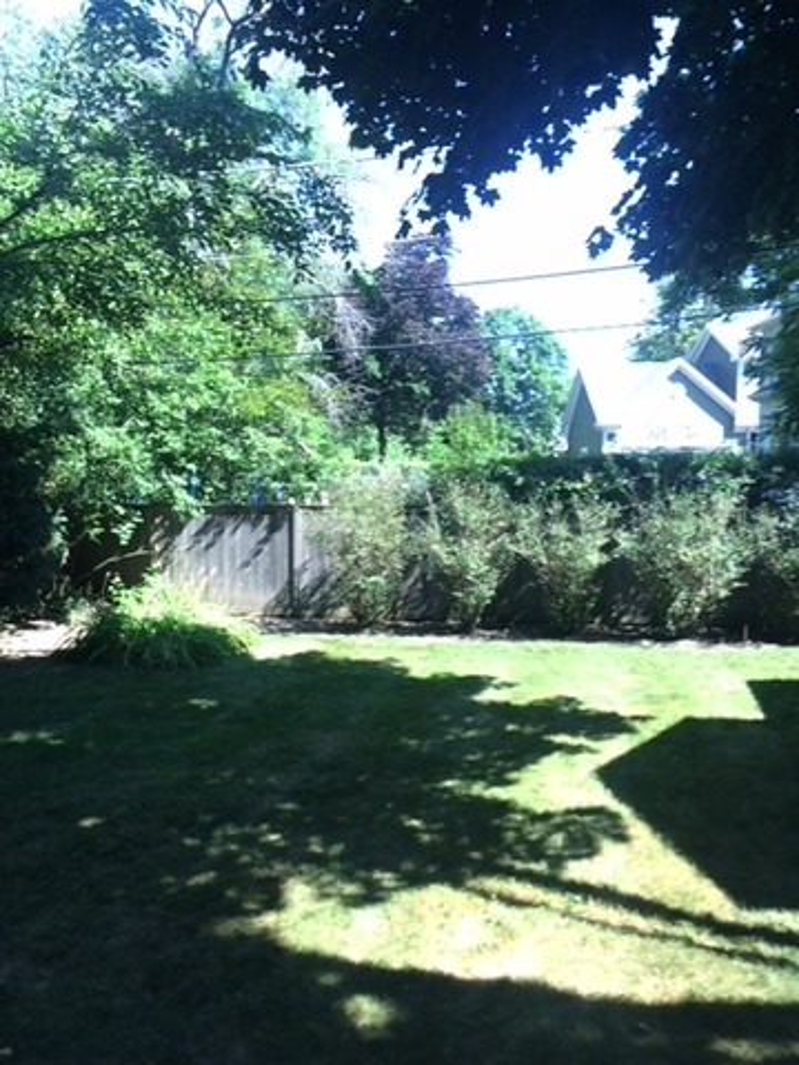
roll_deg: -1.3
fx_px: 892
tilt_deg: -0.6
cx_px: 400
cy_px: 532
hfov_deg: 48.2
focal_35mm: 29
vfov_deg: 61.7
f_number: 2.2
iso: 32
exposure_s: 1/169
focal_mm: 4.15
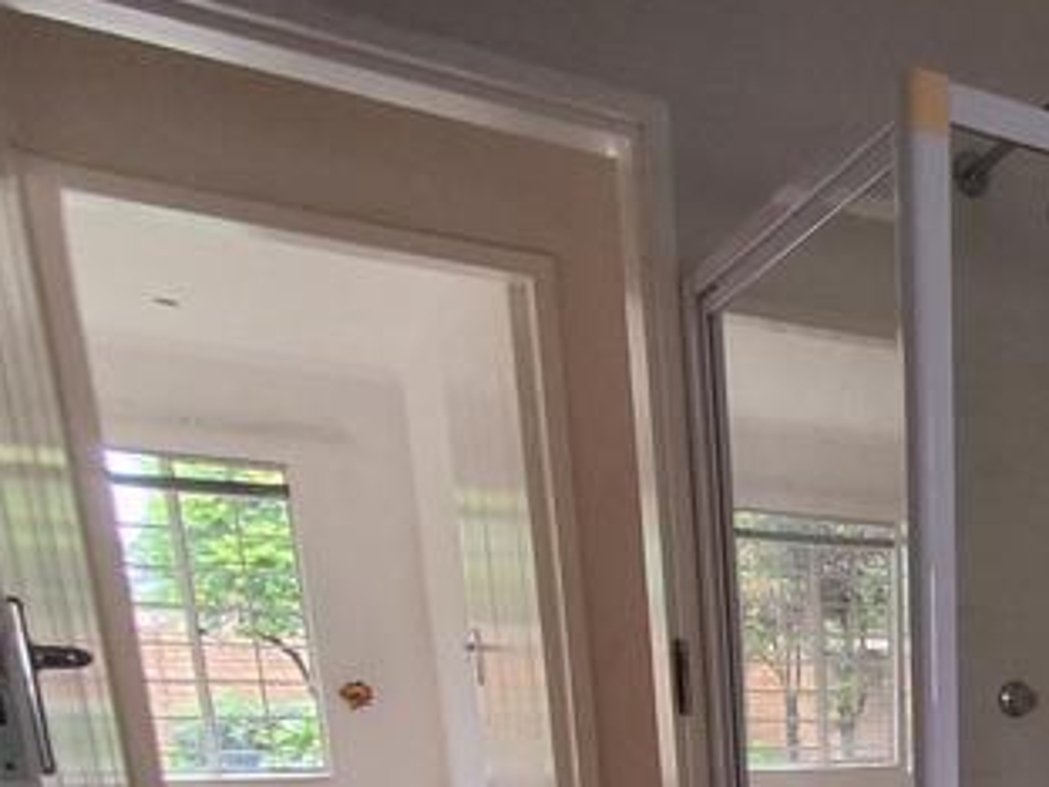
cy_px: 996
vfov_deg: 29.2
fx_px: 1242
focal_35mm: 41
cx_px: 1163
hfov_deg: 37.9
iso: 160
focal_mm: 1.64
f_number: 2.2
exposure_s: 1/40
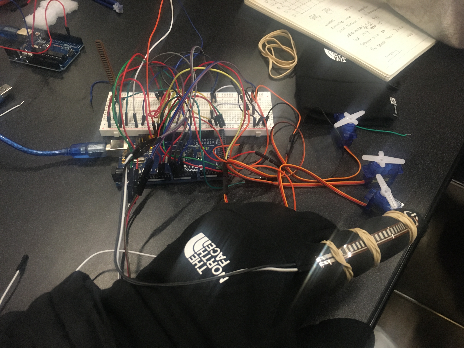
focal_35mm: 29
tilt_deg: -52.1
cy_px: 174
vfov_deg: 48.2
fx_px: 389
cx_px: 232
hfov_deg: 61.7
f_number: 2.2
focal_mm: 4.15
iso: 200
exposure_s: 1/20
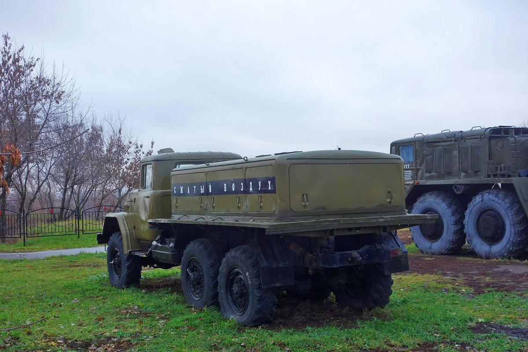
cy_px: 176
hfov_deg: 44.5
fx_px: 645
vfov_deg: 30.5
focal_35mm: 44
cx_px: 264
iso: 125
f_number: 4.5
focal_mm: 16.2
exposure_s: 1/100
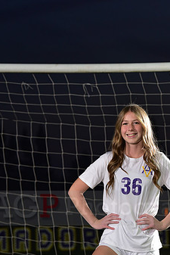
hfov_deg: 7.1
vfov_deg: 10.6
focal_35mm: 193
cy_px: 201
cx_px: 120
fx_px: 1366
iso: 1250
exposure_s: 1/200
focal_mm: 112
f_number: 5
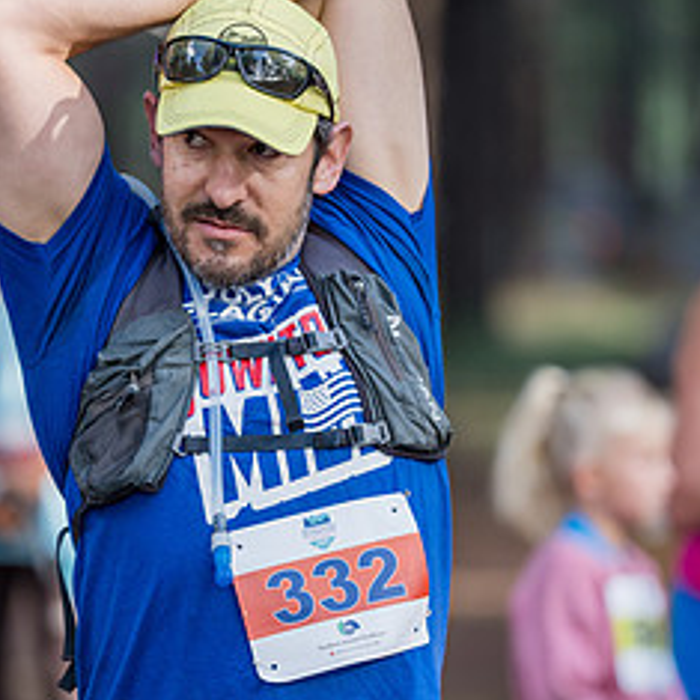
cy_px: 444
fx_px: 7458
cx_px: 277
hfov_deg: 5.4
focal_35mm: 326
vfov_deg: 5.4
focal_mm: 200
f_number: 2.8
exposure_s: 1/1000
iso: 500
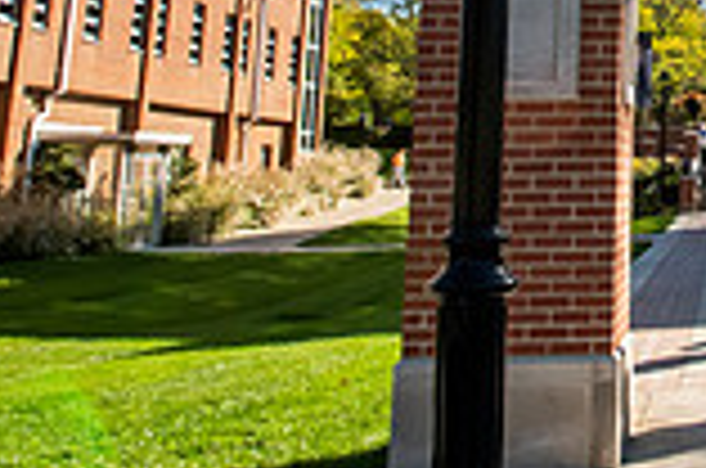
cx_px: 881
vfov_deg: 19.9
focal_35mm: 63
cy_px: -128
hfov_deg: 27.5
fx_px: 1233
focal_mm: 17
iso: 1000
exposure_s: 1/160
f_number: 22
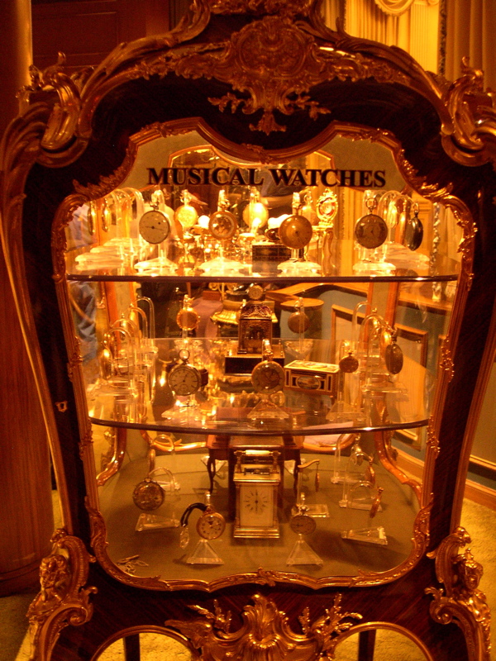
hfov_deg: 37.7
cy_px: 330
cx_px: 248
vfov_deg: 49.0
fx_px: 726
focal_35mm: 38
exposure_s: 1/3.8
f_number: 2.8
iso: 400
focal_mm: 8
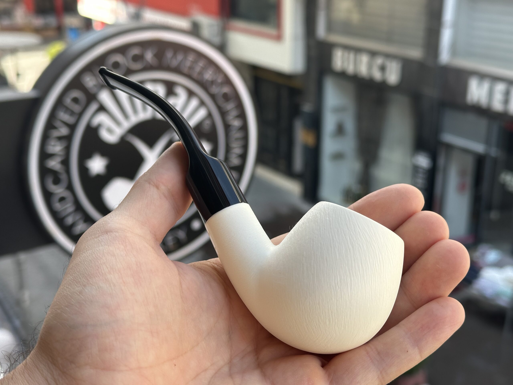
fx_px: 711
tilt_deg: -20.2
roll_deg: -0.2
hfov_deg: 39.7
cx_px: 256
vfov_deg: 30.3
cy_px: 192
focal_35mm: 48
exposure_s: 1/456
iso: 64
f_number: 1.78
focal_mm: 6.86
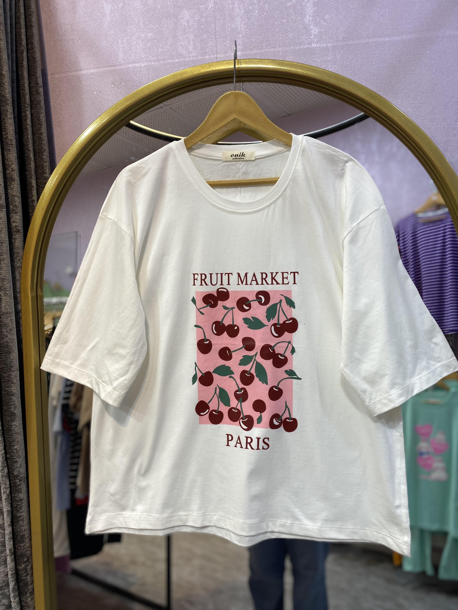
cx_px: 229
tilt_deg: -7.4
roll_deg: +2.4
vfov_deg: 67.3
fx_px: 459
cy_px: 305
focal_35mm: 26
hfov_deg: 53.1
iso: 50
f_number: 1.8
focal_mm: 4.25
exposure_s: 1/100
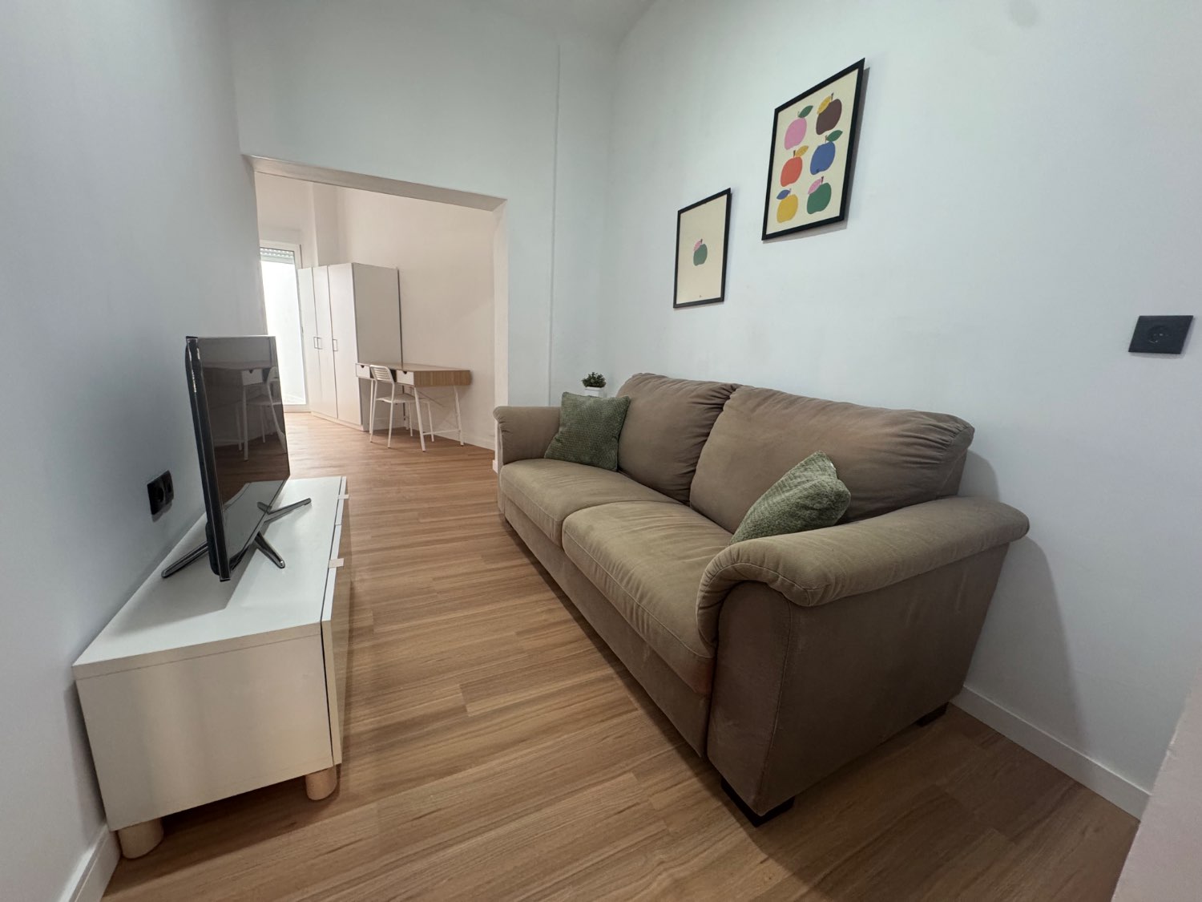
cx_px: 601
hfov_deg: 102.1
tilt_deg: -11.6
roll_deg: -1.5
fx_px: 486
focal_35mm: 14
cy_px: 451
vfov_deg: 85.7
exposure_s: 1/100
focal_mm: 2.22
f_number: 2.2
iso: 320
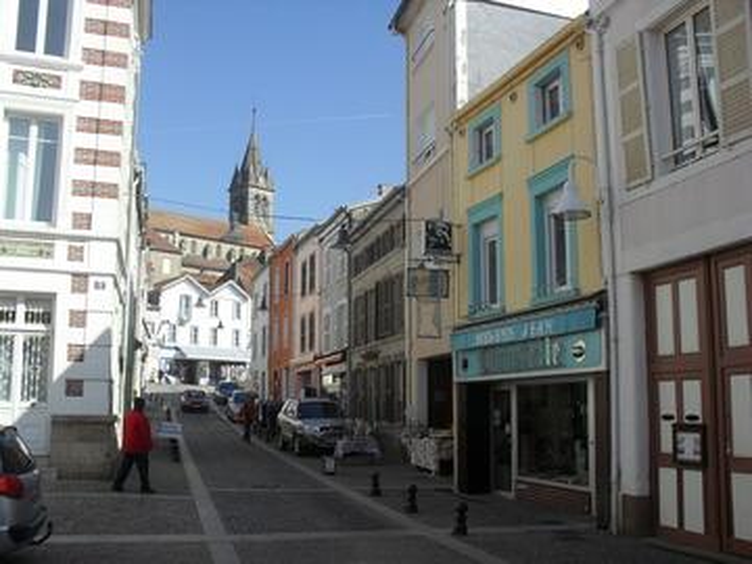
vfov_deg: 40.7
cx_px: 376
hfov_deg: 52.6
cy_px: 282
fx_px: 760
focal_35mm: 35
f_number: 8.4
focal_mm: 6.3
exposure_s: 1/180
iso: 100
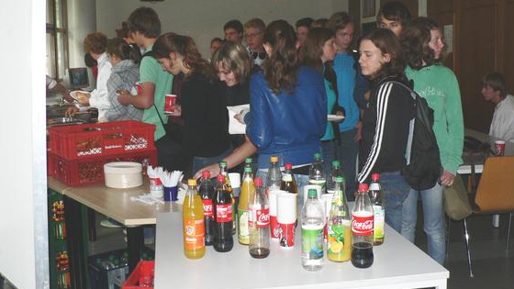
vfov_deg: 28.3
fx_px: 572
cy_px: 112
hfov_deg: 48.4
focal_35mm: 42
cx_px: 259
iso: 150
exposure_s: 1/60
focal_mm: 6
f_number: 2.8
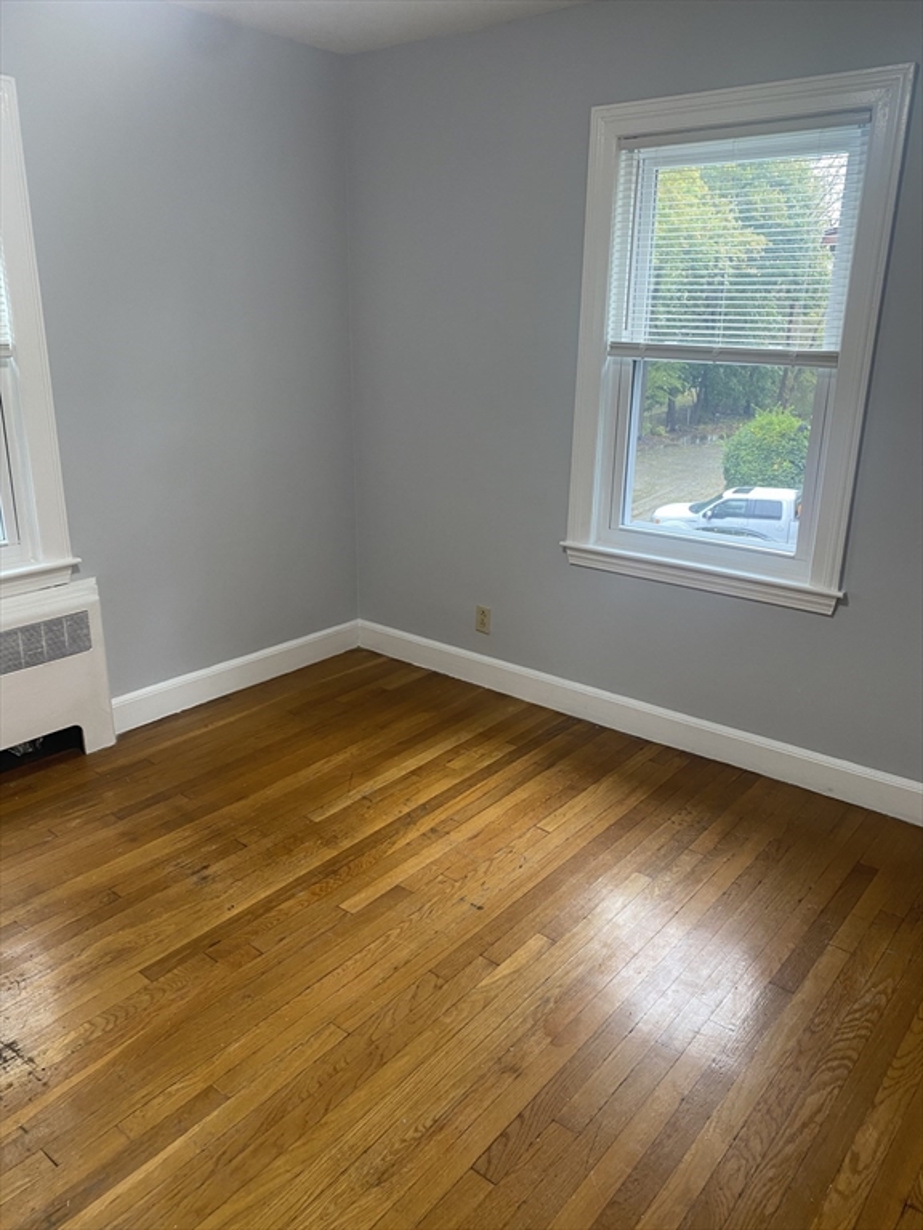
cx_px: 462
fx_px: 924
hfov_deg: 53.1
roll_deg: +0.0
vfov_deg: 67.3
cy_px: 615
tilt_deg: -17.3
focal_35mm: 26
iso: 80
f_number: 1.8
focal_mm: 4.25
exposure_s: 1/60
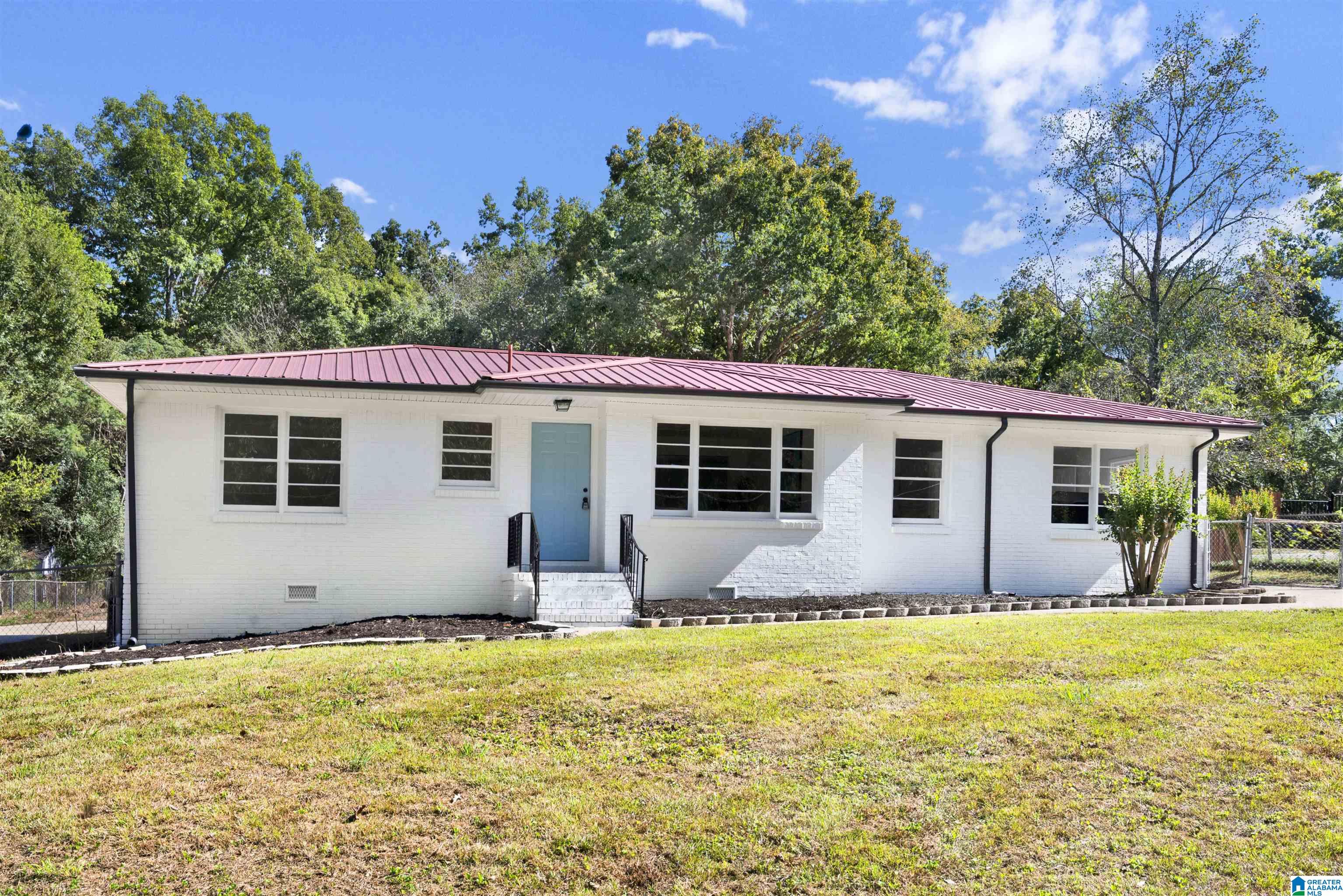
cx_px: 672
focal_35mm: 29
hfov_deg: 63.7
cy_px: 448
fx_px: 1082
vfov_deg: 45.0
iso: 400
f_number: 10
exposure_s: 1/200
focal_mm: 29
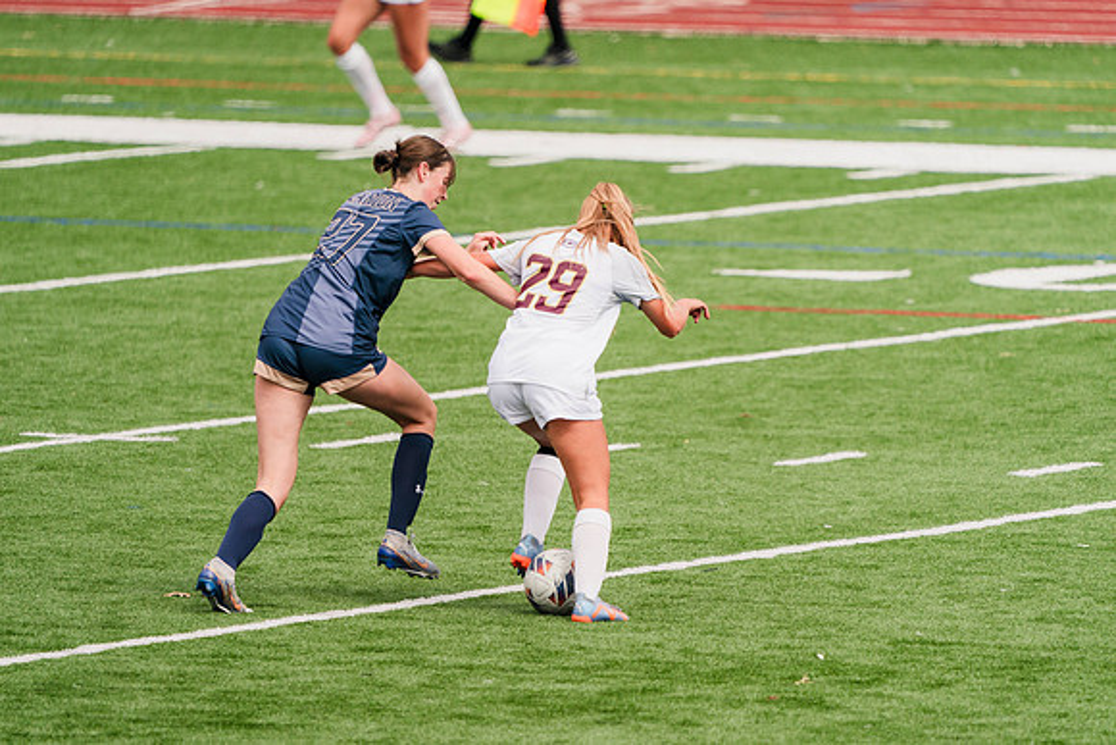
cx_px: 558
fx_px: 18603
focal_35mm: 600
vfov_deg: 2.3
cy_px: 372
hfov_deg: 3.4
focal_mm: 600
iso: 400
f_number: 6.3
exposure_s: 1/1600
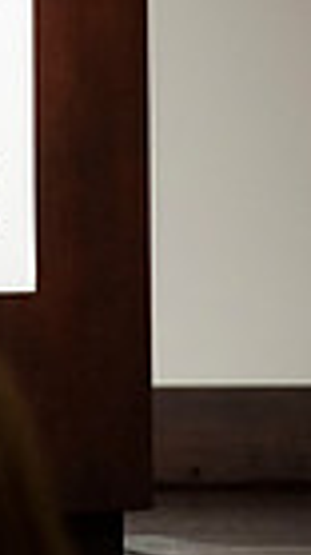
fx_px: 9943
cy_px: -295
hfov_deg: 1.8
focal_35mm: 677
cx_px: -255
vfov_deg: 3.2
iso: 6400
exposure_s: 1/200
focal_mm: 200
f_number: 7.1
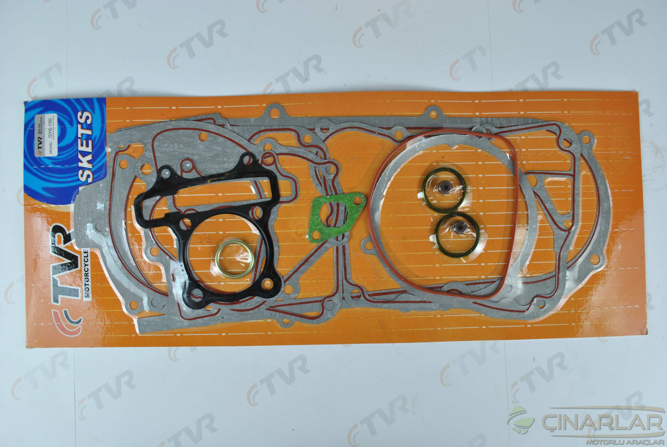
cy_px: 224
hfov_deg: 61.9
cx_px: 334
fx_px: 557
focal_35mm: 30
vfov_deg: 43.7
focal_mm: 20
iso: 200
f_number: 6.3
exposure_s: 1/25
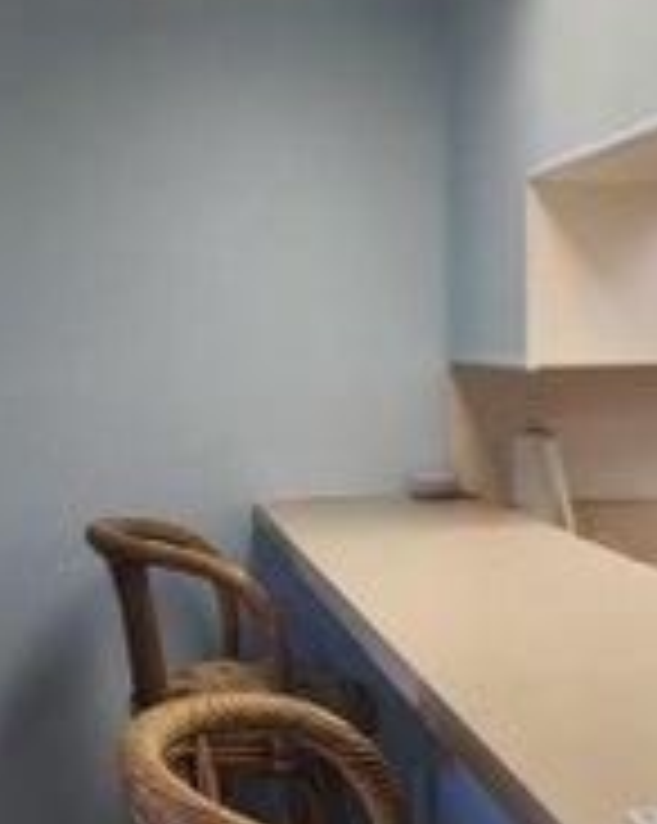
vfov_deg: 31.8
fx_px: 1436
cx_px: 328
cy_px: 540
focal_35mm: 59
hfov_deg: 25.8
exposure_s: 1/120
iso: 64
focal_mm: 5.4
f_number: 1.8
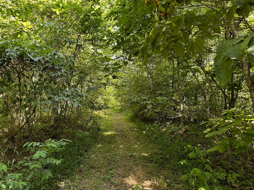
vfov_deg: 56.8
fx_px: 176
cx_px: 127
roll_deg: +2.0
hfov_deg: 71.6
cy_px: 95
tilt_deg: +11.0
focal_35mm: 24
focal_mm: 6.86
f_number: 1.78
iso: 125
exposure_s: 1/121
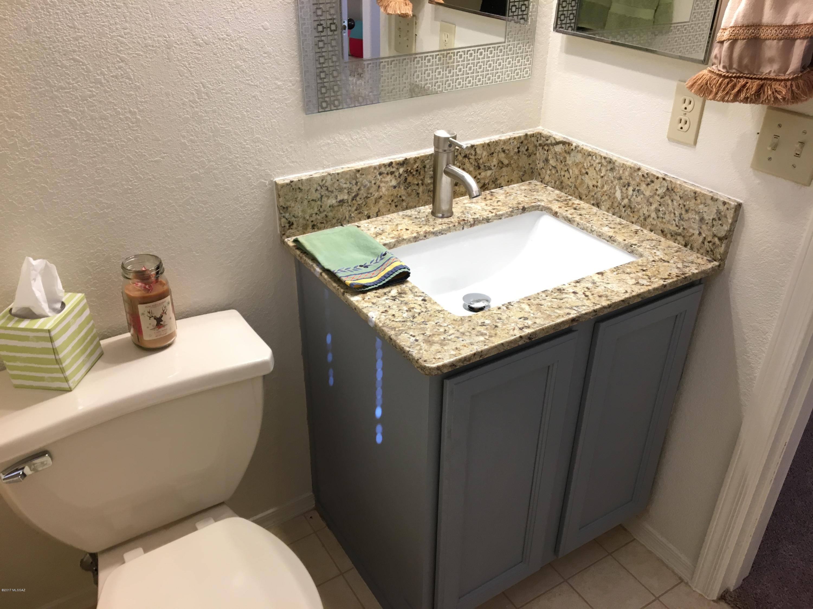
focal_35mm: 29
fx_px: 681
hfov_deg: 61.7
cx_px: 406
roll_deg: +0.0
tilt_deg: -30.4
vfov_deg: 48.2
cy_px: 304
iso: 64
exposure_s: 1/30
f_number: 2.2
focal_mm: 4.15
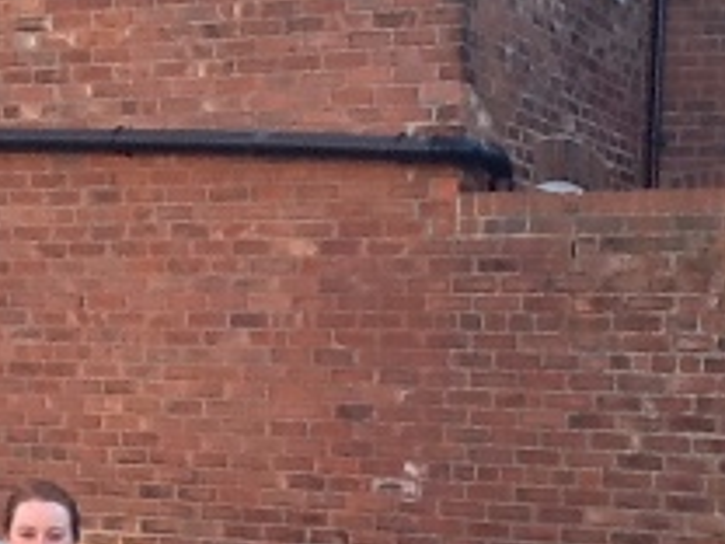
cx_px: 282
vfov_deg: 13.6
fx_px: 2220
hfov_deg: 18.5
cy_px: 622
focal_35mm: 106
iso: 40
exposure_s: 1/120
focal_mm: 2.03
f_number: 2.4
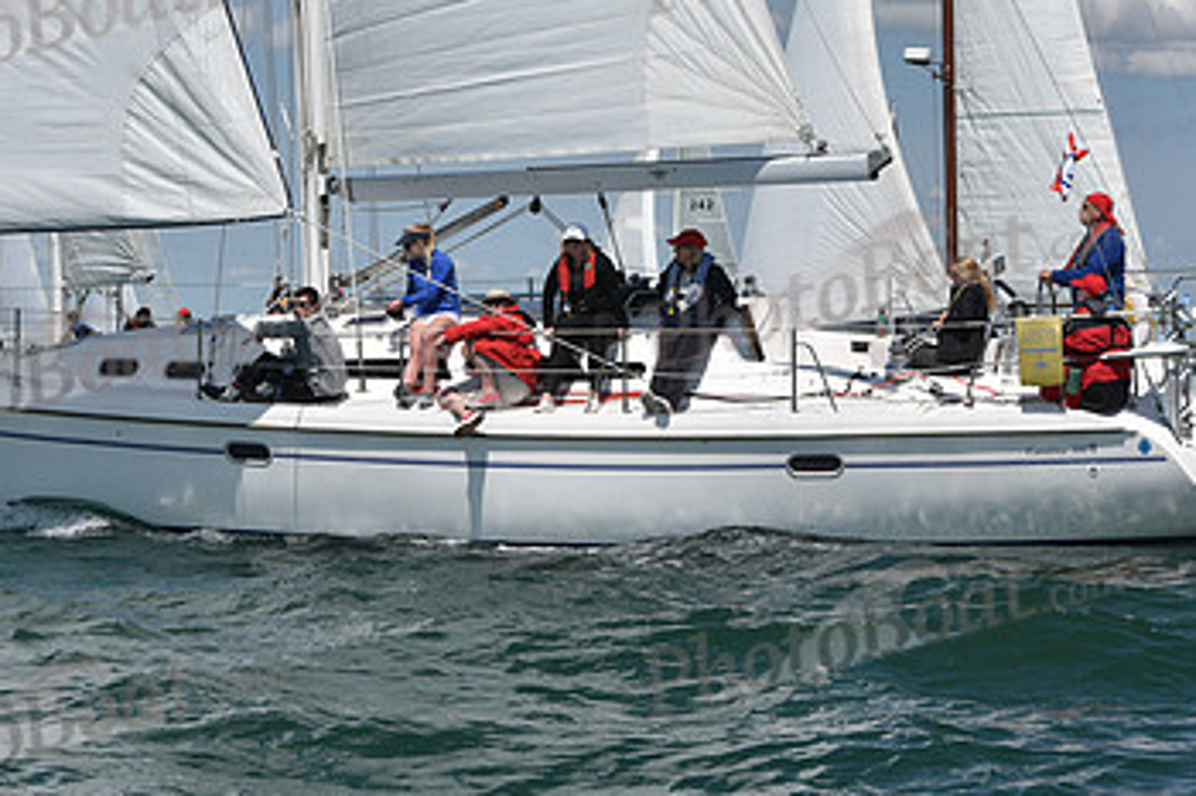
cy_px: 152
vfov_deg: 10.0
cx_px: 468
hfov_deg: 15.1
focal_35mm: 136
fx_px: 4516
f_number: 7.1
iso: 320
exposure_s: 1/800
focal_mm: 82
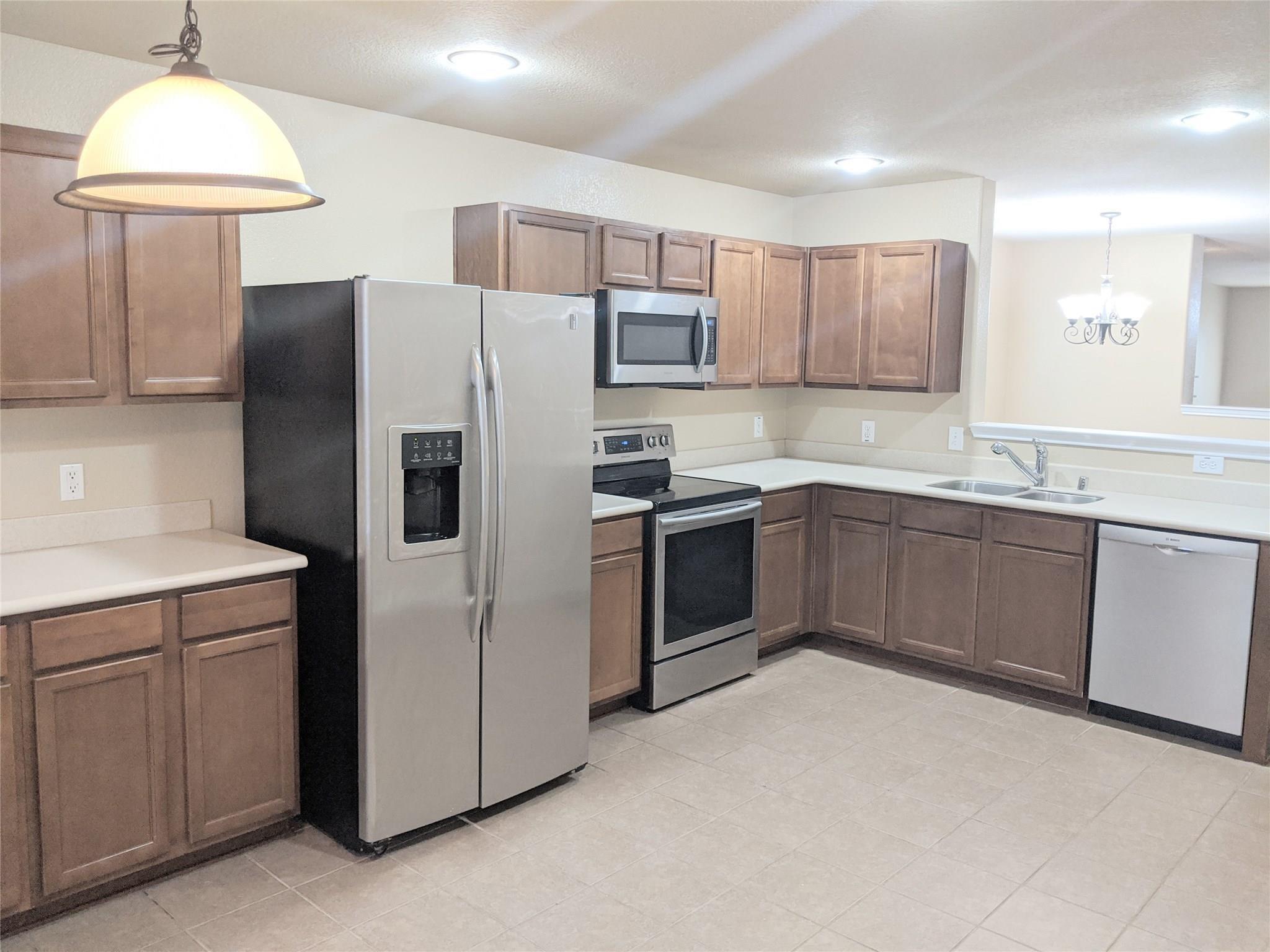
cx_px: 635
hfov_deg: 65.3
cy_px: 476
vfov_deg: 51.4
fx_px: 991
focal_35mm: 27
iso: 147
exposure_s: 1/125
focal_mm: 4.44
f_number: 1.8
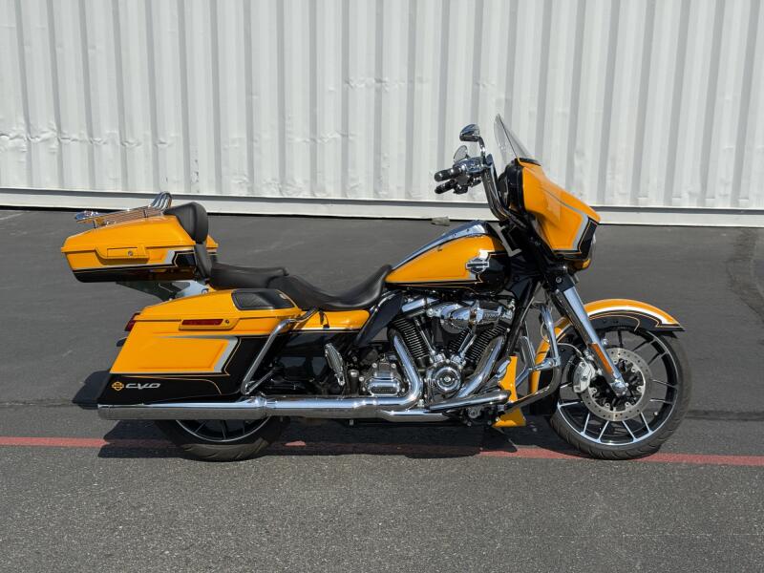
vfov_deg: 30.3
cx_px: 382
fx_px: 1059
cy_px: 286
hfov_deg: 39.7
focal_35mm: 48
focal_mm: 6.76
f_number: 1.78
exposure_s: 1/9901
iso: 64
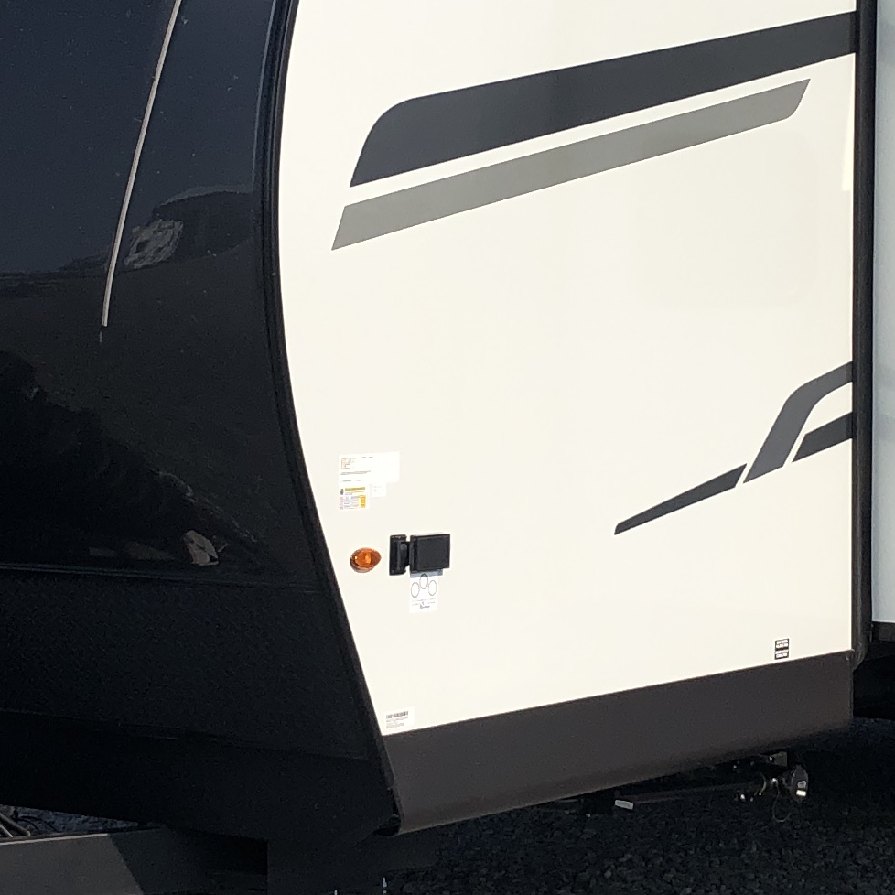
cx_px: 512
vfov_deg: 17.0
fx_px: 2984
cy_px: 276
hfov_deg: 17.1
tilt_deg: +0.1
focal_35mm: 102
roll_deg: +0.2
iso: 20
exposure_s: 1/2667
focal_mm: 3.99
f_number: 1.8
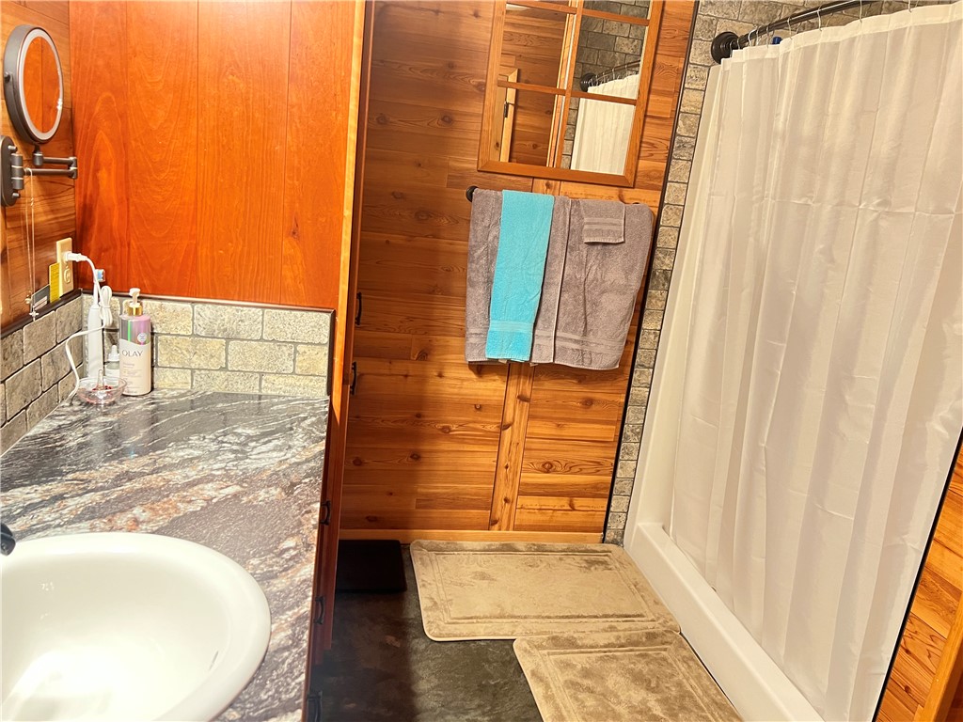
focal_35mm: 26
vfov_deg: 53.1
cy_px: 361
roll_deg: -6.6
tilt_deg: -15.9
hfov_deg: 67.3
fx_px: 723
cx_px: 482
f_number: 1.5
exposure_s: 1/40
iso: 400
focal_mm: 5.7
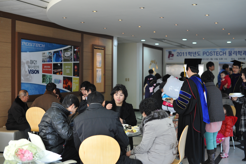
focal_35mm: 50
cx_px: 123
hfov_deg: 39.6
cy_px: 82
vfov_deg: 27.0
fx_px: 341
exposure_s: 1/320
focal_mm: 50
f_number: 2.8
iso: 1600
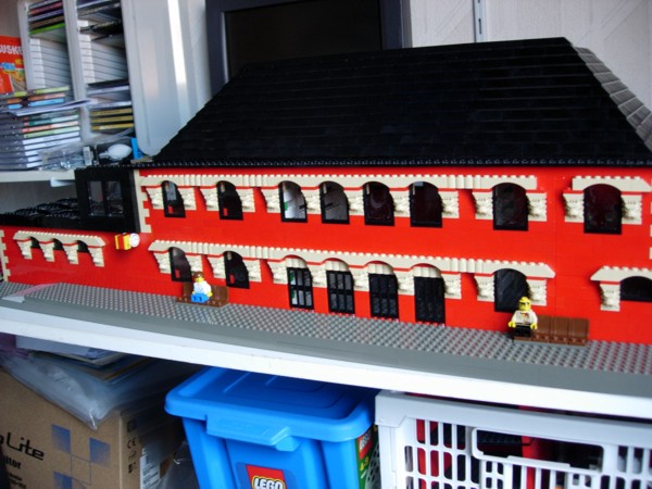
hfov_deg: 49.0
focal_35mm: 38
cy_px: 244
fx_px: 716
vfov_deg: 37.7
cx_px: 326
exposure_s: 1/32
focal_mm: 7.8
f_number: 2.8
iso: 105
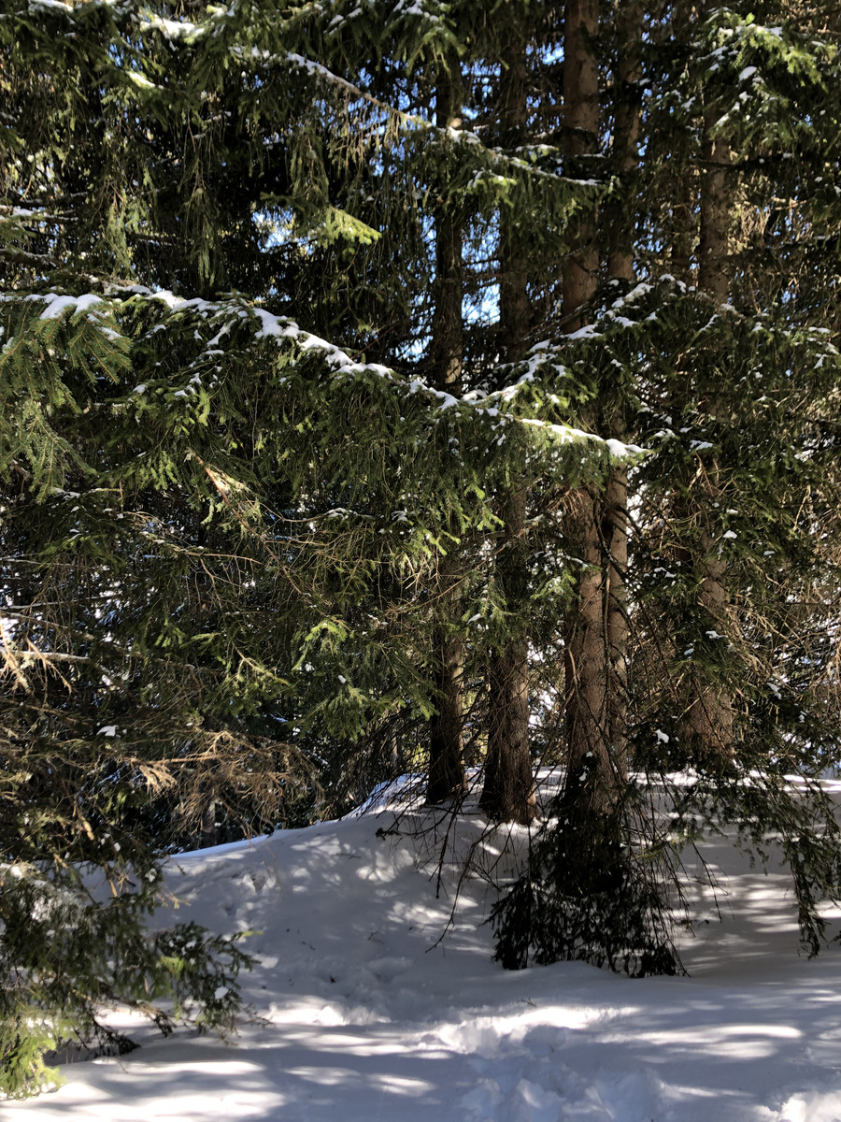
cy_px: 561
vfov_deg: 63.4
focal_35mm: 28
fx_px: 907
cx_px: 420
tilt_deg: -3.9
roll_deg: +0.5
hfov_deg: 49.7
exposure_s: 1/120
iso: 50
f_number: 1.8
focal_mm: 4
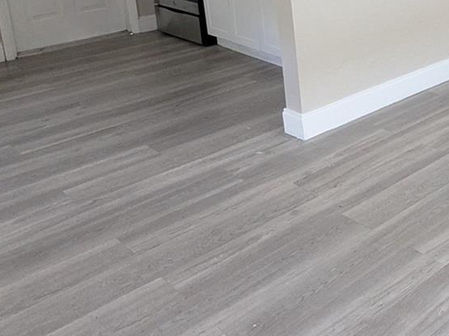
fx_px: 597
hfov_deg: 33.7
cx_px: 535
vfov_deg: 28.8
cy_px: -27
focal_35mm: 46
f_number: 2.2
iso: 405
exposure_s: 1/62
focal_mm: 2.35
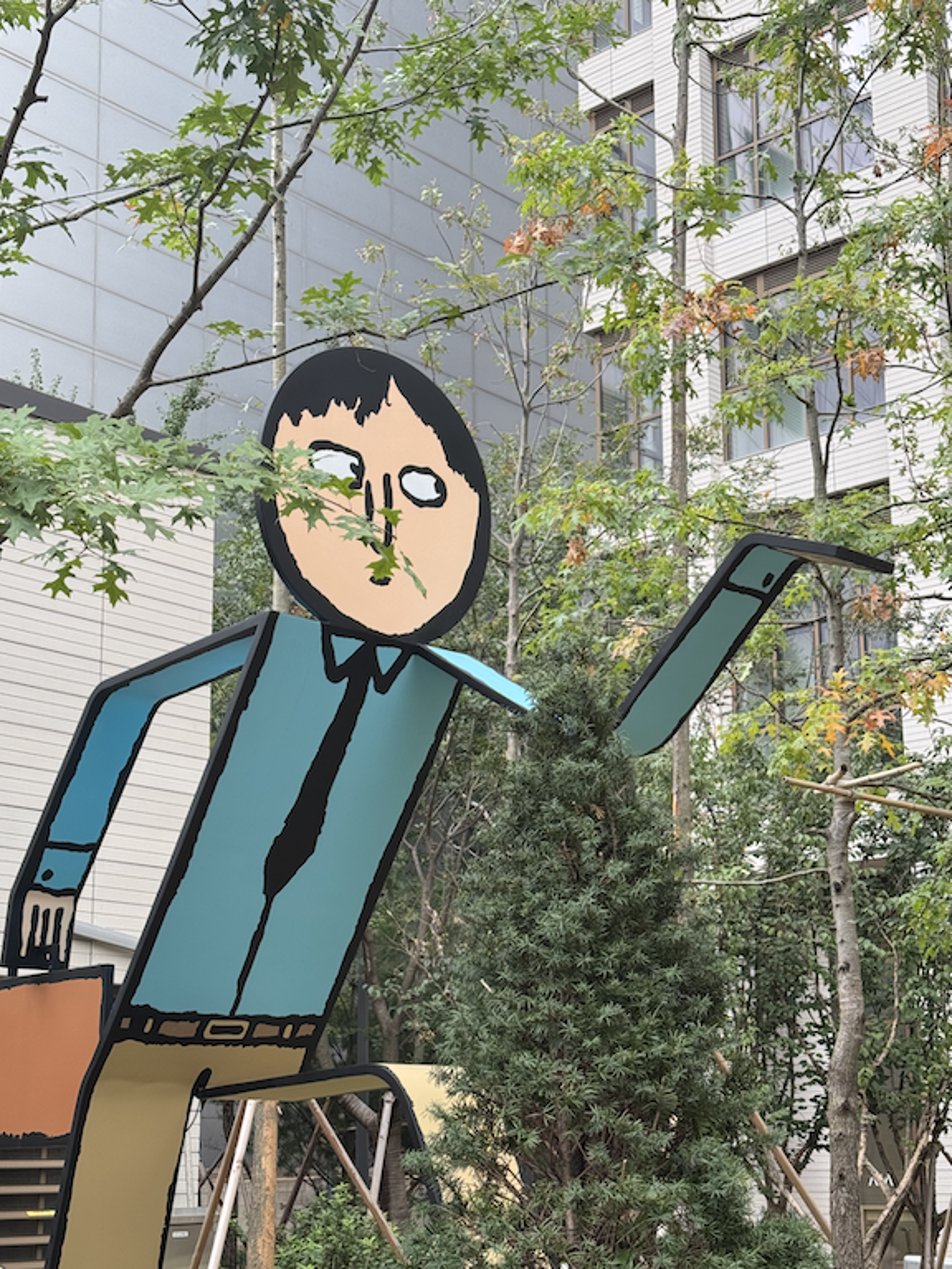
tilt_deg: +13.0
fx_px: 2017
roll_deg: +0.1
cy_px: 709
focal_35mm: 55
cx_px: 484
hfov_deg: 26.6
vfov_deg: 34.9
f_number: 1.78
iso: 80
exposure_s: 1/136
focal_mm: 6.76
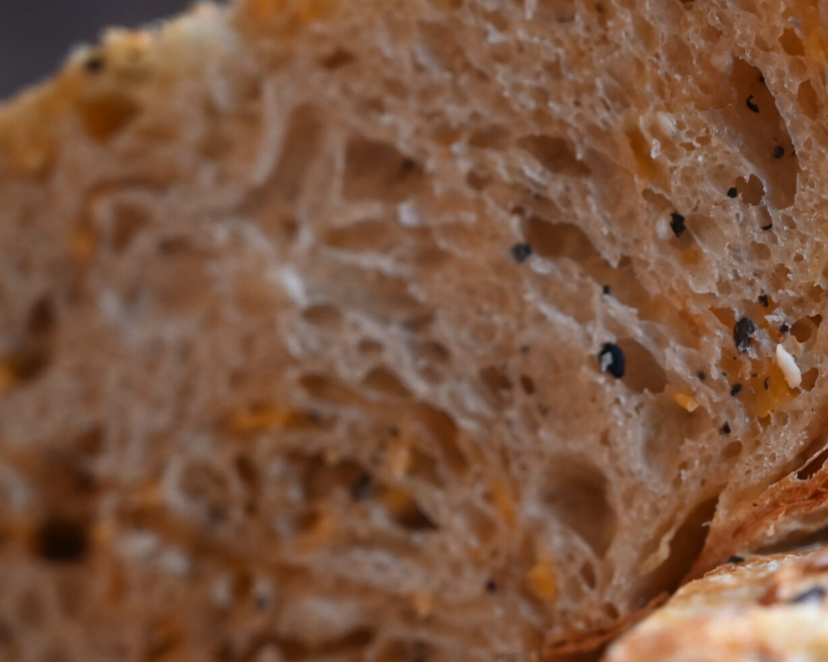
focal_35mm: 123
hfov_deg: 15.5
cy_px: 416
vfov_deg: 12.5
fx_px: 3014
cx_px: 712
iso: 1250
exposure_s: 1/125
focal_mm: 63
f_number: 4
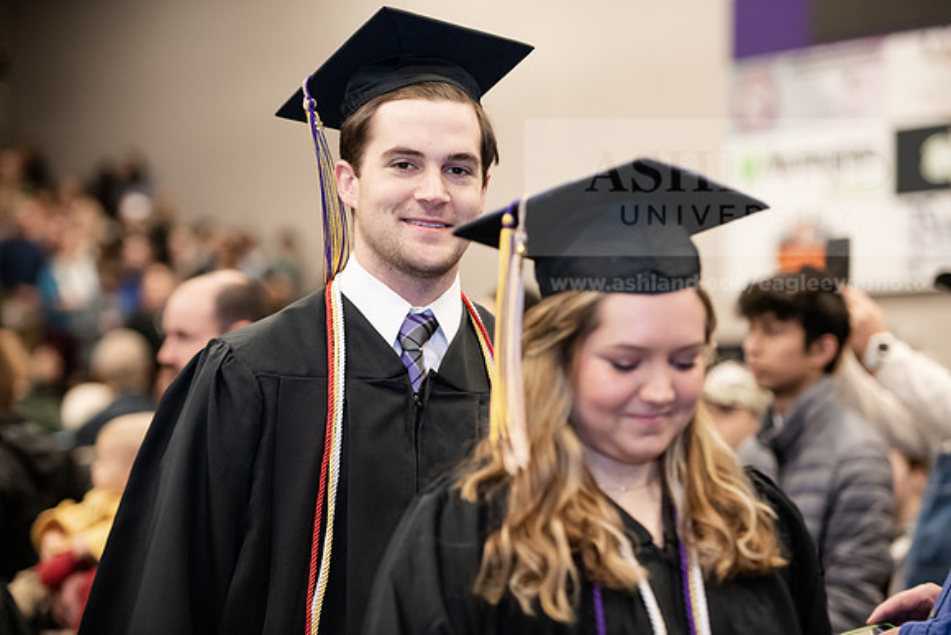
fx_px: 2906
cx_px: 476
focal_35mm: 110
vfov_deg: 12.5
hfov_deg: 18.6
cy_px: 318
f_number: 3.2
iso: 2000
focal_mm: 110
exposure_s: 1/200
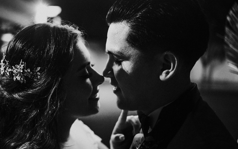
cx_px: 97
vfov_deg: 27.4
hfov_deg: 42.5
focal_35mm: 47
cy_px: 83
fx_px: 305
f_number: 1.8
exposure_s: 1/100
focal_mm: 35
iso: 400
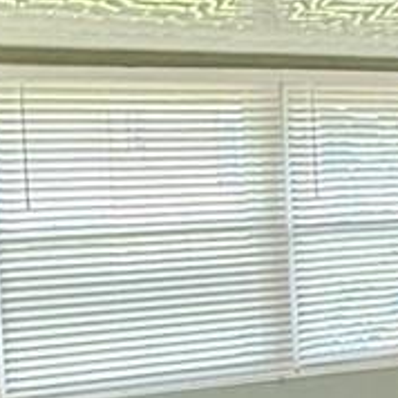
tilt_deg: -2.0
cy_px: 215
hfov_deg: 11.5
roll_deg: +1.3
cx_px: 1075
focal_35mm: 111
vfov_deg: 15.7
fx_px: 1444
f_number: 2.2
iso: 320
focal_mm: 2.22
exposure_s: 1/120
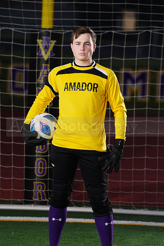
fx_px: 2213
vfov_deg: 6.4
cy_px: 123
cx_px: 82
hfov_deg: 4.2
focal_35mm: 324
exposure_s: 1/200
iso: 200
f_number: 7.1
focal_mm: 324
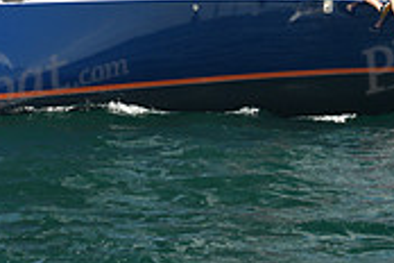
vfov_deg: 5.9
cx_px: 247
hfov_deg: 8.8
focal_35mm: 233
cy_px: -51
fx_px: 2550
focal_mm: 70
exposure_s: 1/640
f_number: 5.6
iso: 320
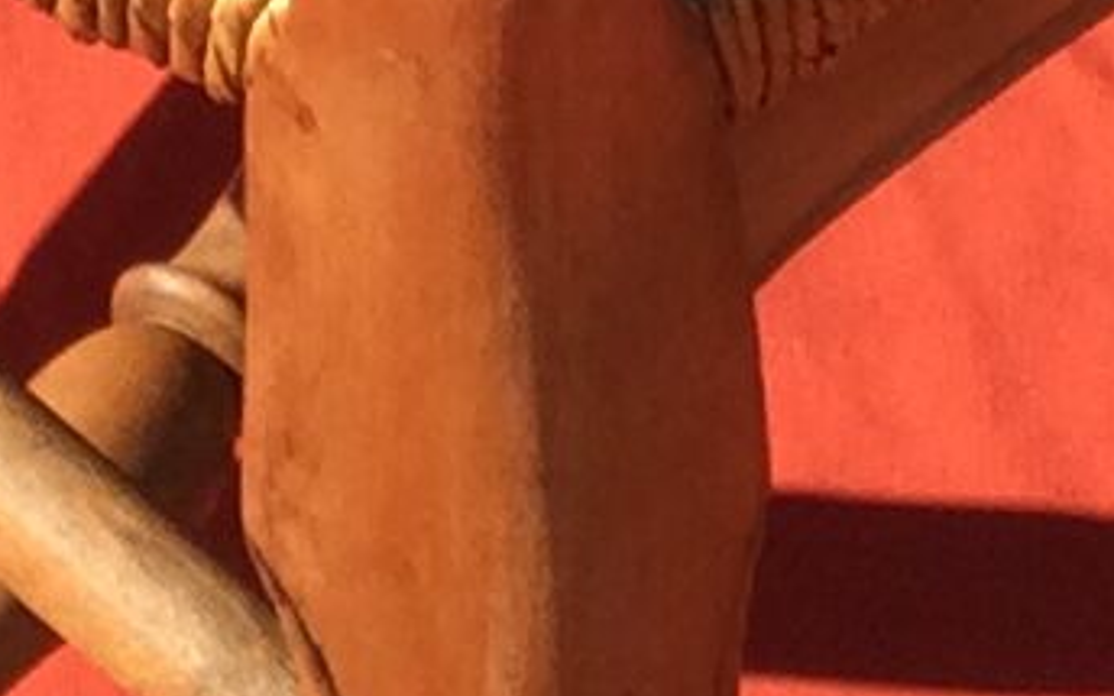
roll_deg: +1.1
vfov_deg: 4.0
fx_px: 9472
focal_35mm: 312
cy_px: -1997
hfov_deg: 6.7
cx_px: 36
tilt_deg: -41.9
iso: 25
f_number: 2.4
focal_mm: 3.3
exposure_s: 1/539
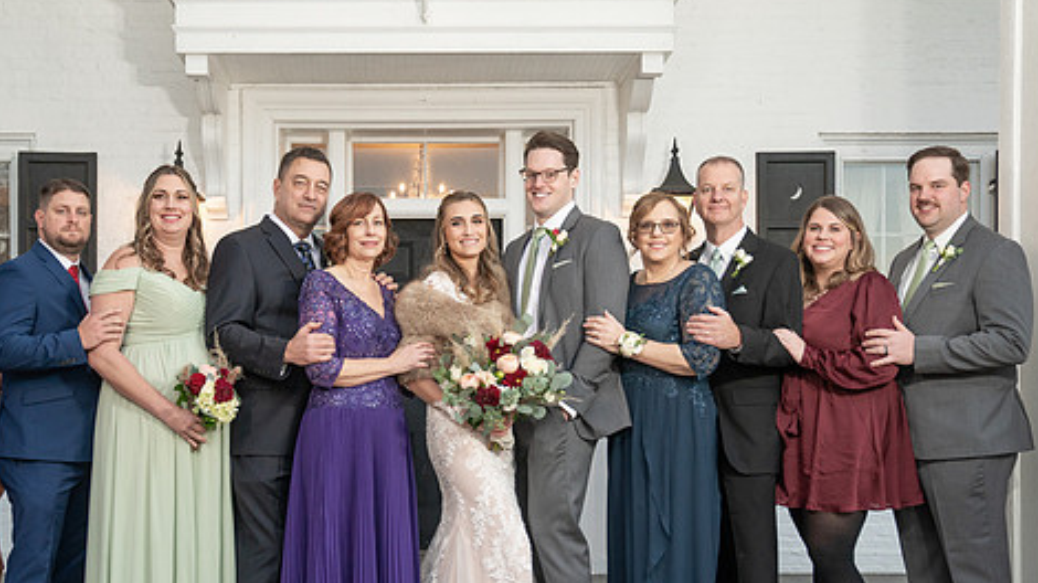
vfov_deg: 24.7
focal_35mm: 48
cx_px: 425
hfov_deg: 42.7
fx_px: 1321
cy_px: 417
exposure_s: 1/250
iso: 640
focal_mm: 35
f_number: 4
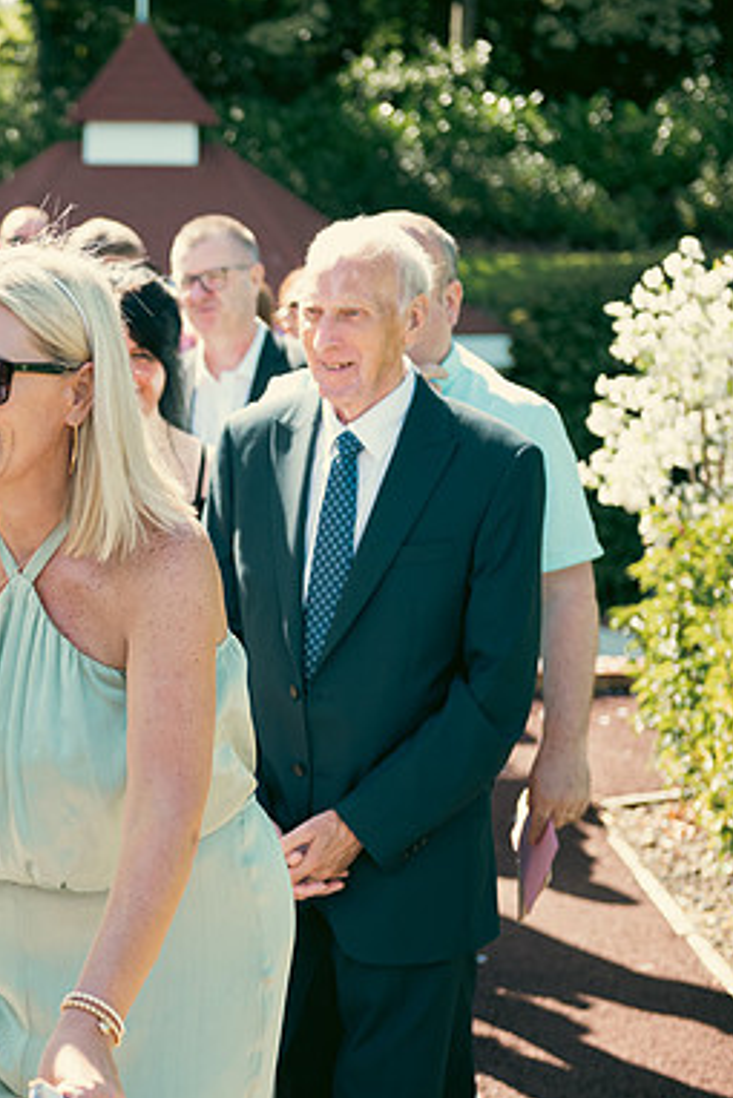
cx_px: -26
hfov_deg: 15.7
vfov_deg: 23.9
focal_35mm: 85
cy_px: 550
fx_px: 2593
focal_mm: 56
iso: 125
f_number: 3.5
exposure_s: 1/250
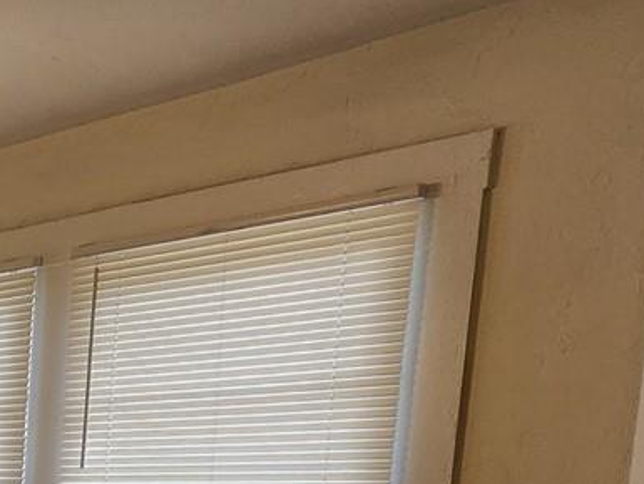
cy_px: 655
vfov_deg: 23.4
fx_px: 1005
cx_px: -457
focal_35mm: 54
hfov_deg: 23.2
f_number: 2.2
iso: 125
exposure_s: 1/60
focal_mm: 2.2
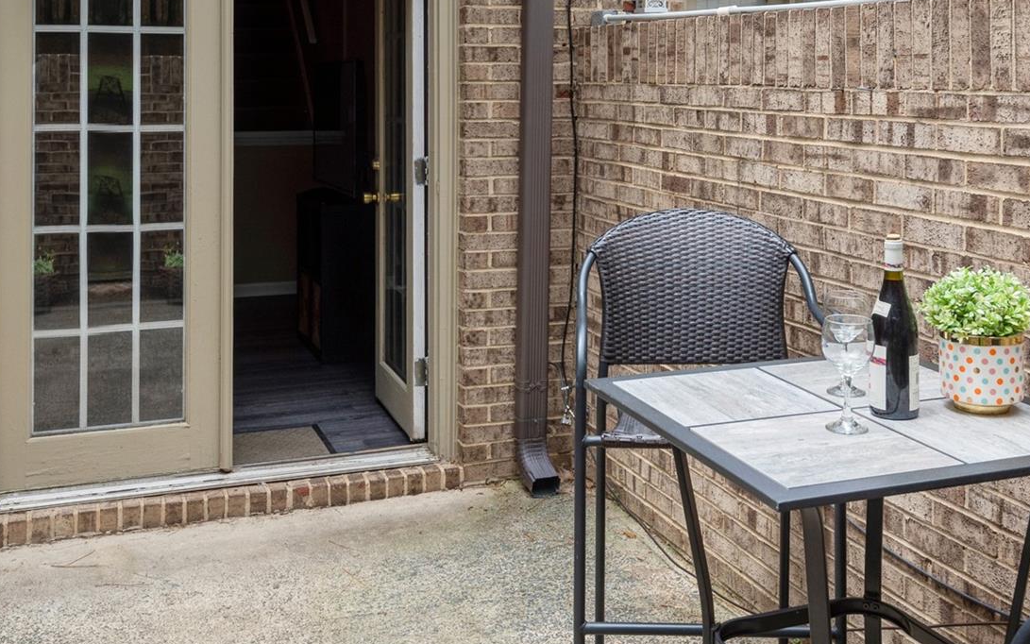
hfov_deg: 45.2
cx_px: 546
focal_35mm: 44
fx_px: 1235
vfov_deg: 28.5
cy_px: 116
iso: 200
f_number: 9
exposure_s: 1/125
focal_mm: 23
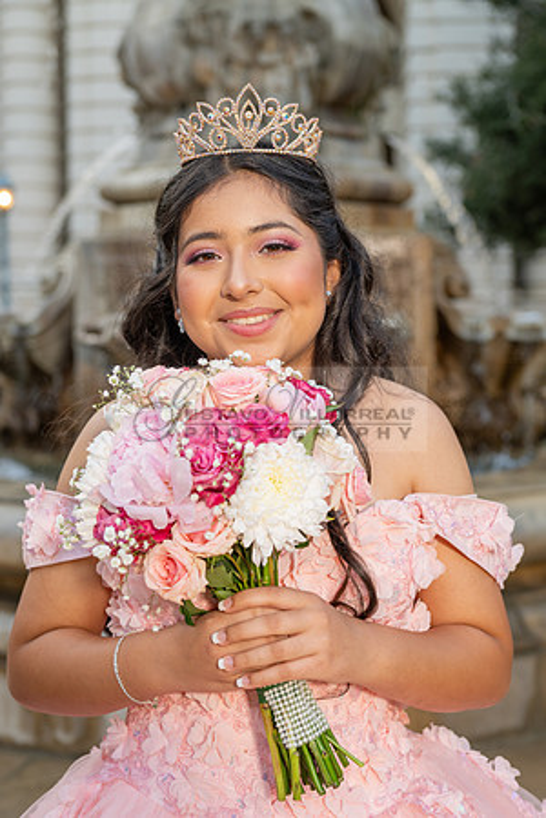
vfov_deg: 36.2
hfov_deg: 24.6
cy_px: 409
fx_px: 1251
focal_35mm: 55
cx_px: 273
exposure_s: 1/200
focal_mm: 55
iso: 320
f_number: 4.5
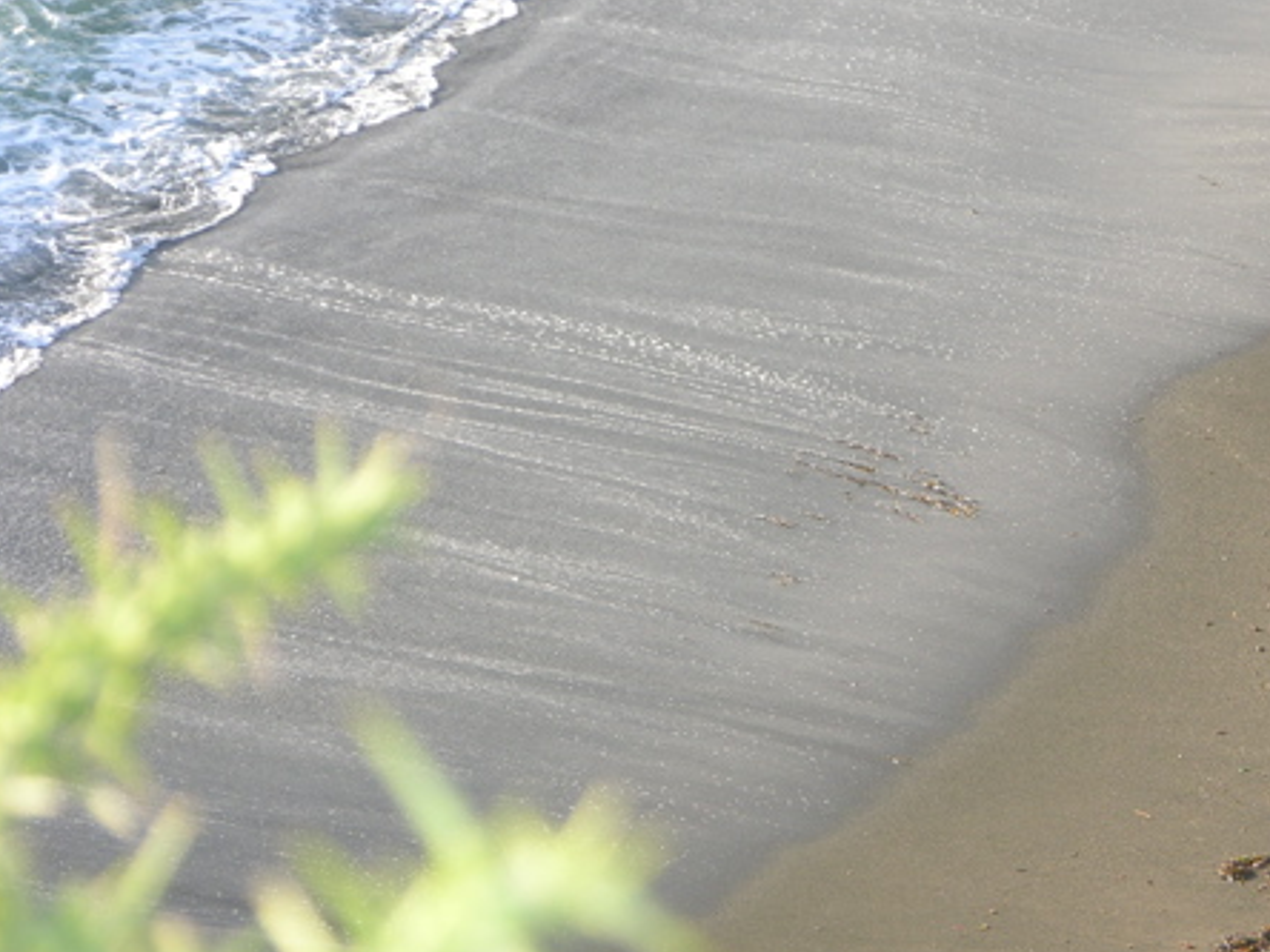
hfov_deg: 9.2
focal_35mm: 216
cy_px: 395
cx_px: 872
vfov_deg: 6.9
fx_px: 7925
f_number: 3.9
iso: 100
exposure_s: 1/126
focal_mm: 37.7
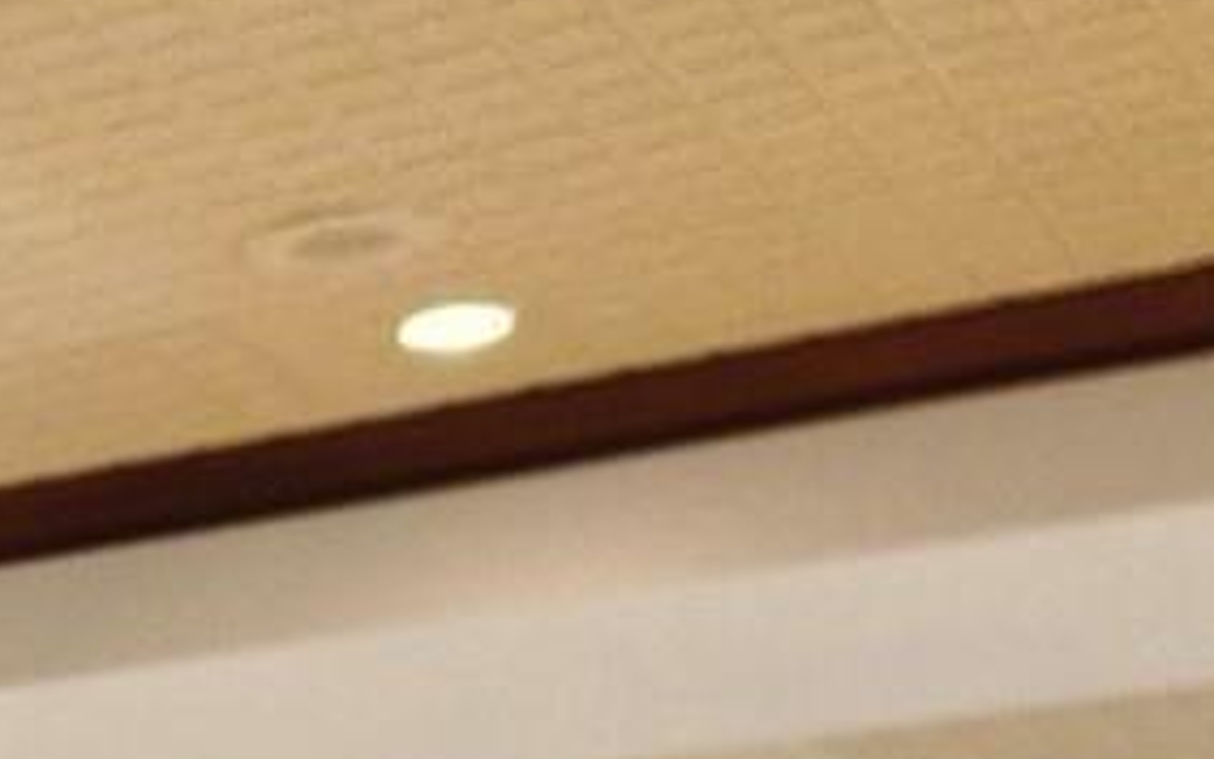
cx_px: -1819
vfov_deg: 8.6
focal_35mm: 138
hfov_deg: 11.9
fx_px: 4567
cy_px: 1887
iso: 200
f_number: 1.8
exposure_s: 1/120
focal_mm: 5.4
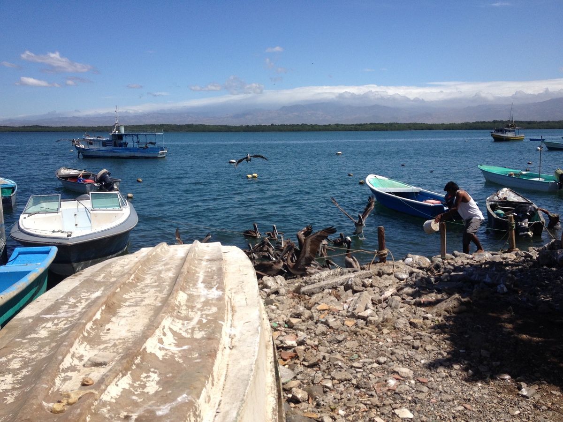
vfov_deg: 40.7
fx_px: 569
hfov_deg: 52.6
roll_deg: +0.6
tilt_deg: -12.0
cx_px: 282
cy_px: 211
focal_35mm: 35
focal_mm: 4.28
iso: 50
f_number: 2.4
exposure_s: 1/2762
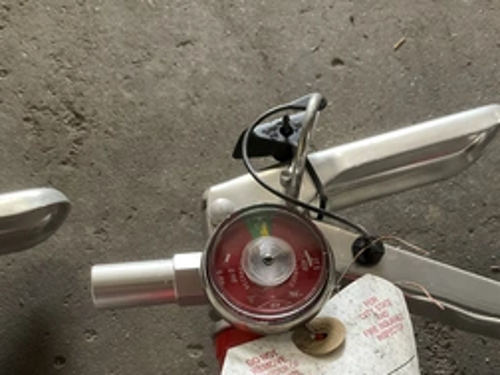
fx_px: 664
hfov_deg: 41.1
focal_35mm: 46
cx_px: 300
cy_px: 266
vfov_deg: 31.1
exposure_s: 1/60
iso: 160
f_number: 1.8
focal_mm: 3
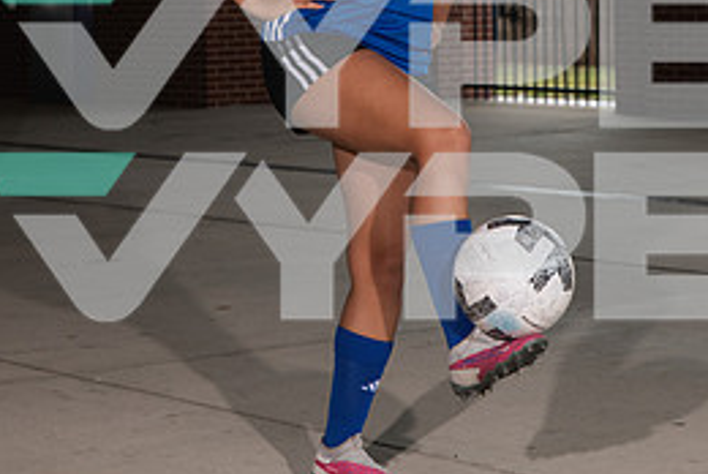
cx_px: 379
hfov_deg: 16.9
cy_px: 46
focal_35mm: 121
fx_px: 2382
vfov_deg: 11.3
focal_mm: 70
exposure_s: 1/320
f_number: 7.1
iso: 250
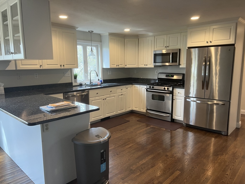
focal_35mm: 26
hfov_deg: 67.3
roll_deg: +0.4
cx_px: 122
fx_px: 184
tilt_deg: -7.0
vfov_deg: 53.1
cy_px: 92
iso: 100
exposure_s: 1/60
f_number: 1.5
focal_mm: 5.7
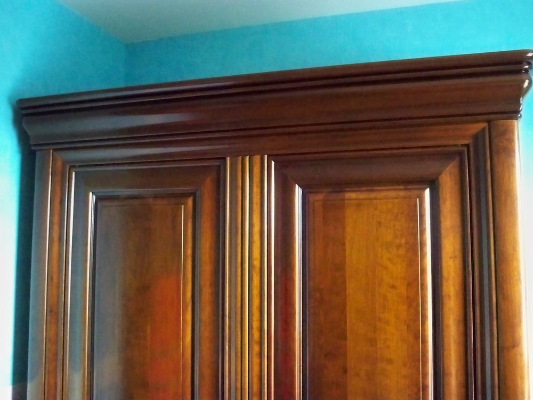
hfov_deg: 52.6
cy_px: 200
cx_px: 266
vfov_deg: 40.7
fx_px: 539
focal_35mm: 35
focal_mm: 6.3
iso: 3200
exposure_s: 1/30
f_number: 3.1
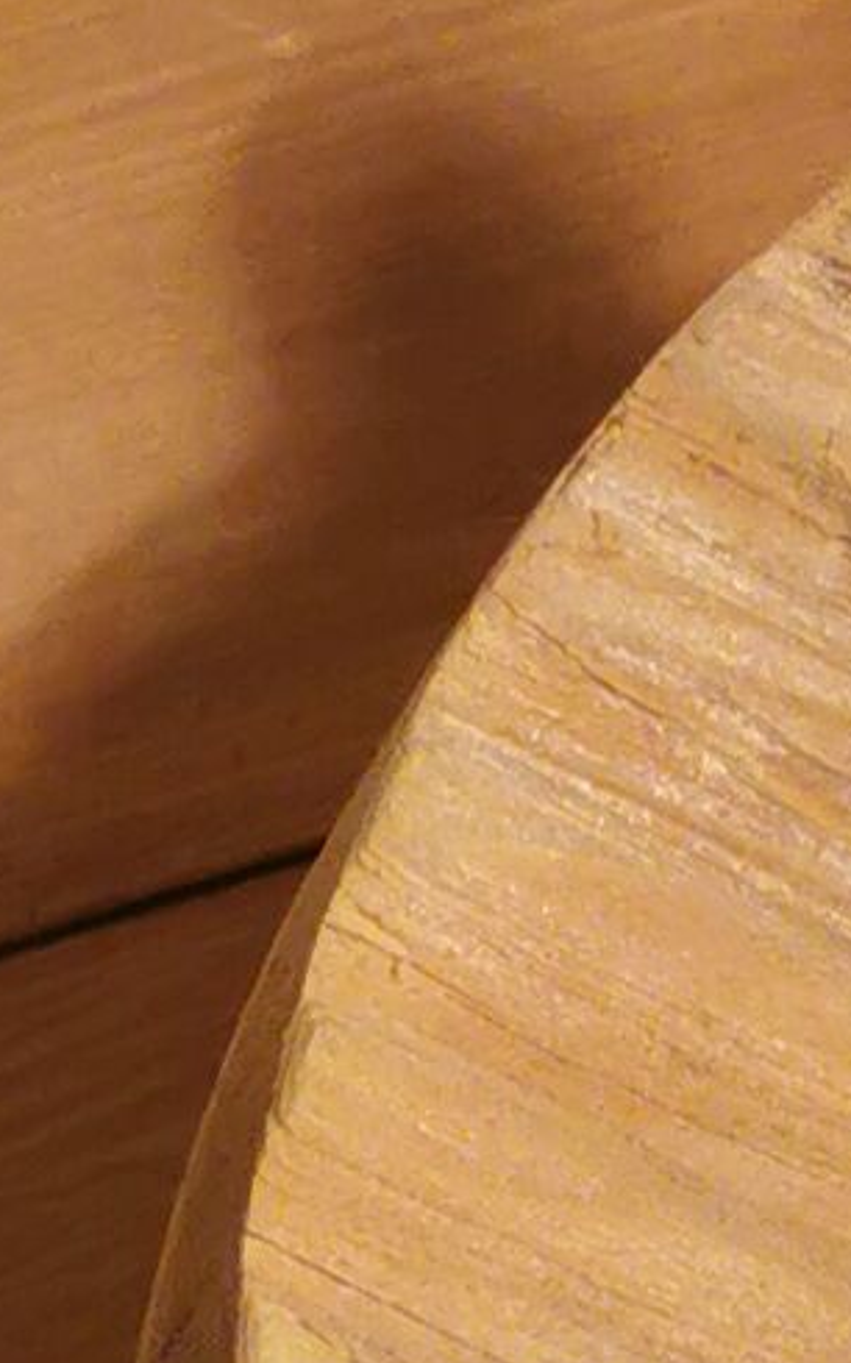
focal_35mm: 213
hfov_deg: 6.1
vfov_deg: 9.4
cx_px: 893
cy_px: 2465
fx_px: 7909
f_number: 1.8
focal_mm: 5.58
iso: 100
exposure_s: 1/100
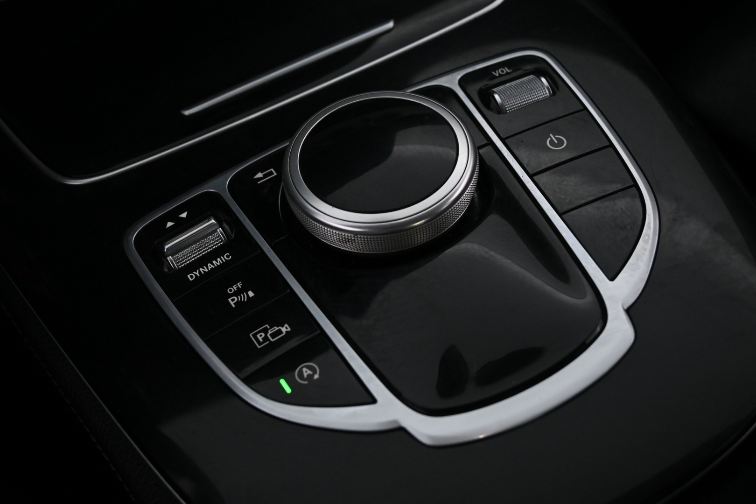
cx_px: 378
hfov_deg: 40.5
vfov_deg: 27.7
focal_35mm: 49
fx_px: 1024
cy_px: 252
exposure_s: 1/50
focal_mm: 32.5
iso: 1600
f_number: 5
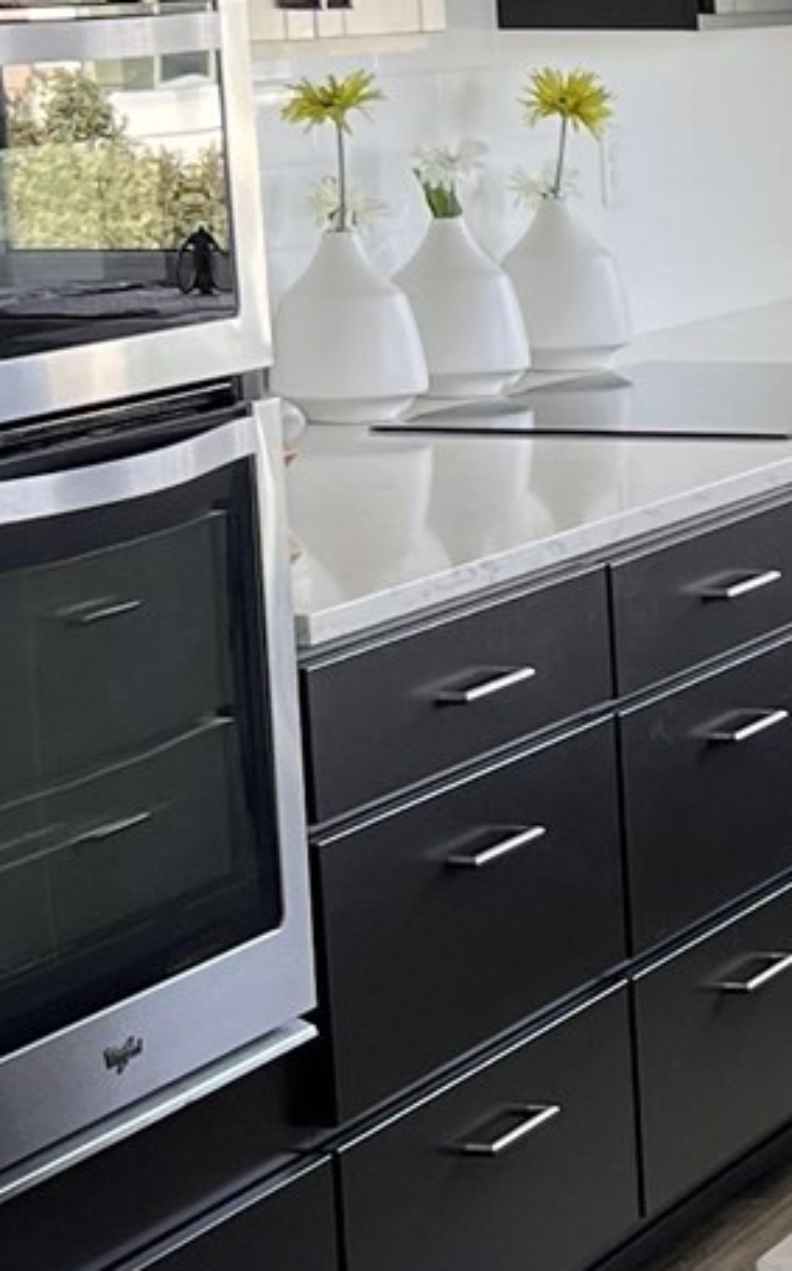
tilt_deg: -11.1
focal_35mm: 140
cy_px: 932
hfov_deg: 8.8
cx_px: 1564
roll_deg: +0.5
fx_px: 4844
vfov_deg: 14.9
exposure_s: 1/170
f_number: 1.5
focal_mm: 5.7
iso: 40
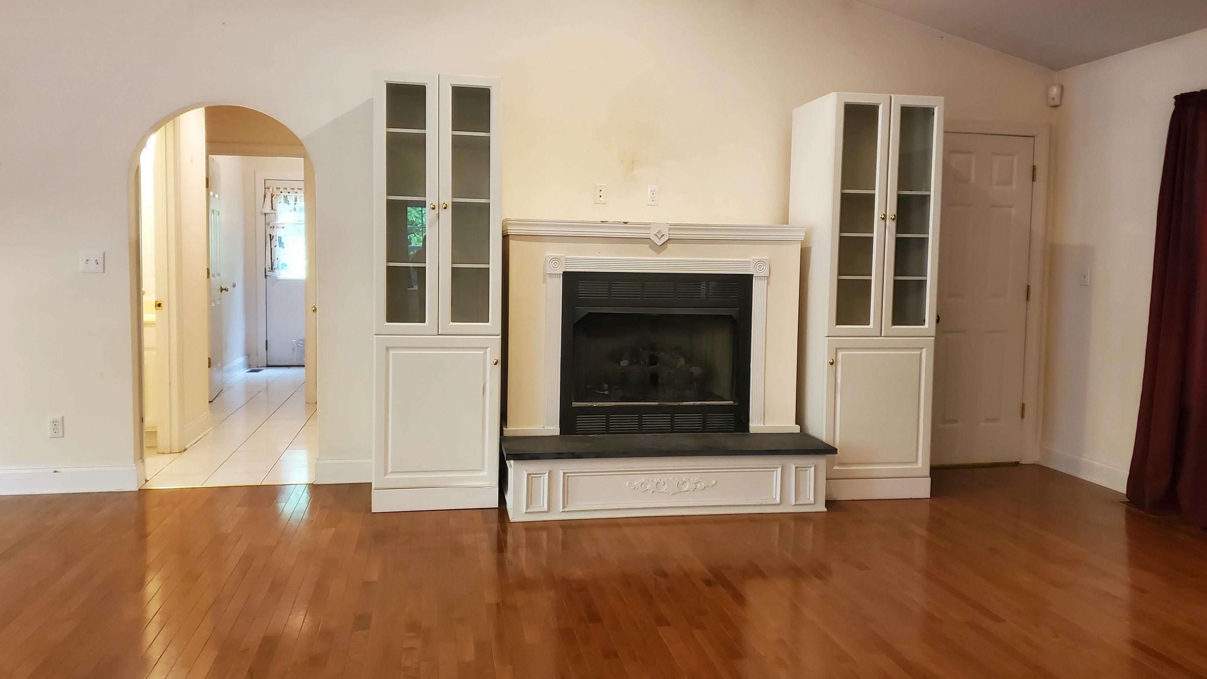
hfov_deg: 66.1
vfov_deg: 40.2
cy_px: 317
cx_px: 602
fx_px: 928
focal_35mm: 29
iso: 200
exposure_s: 1/40
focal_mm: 4.3
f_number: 1.5
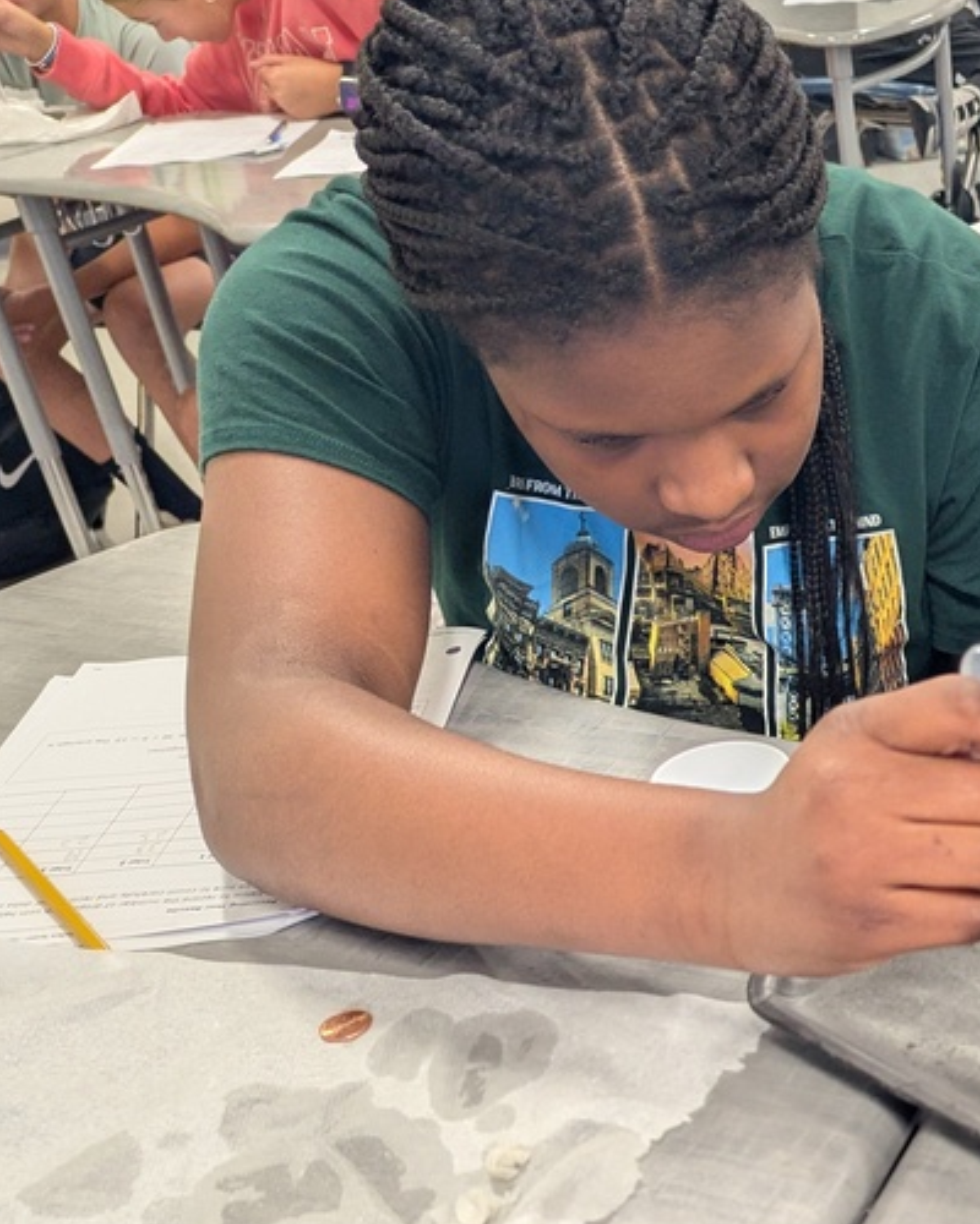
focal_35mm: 48
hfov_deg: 28.1
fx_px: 1740
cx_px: 1125
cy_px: 902
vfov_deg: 37.9
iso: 305
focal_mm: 6.81
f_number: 1.85
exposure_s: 1/121
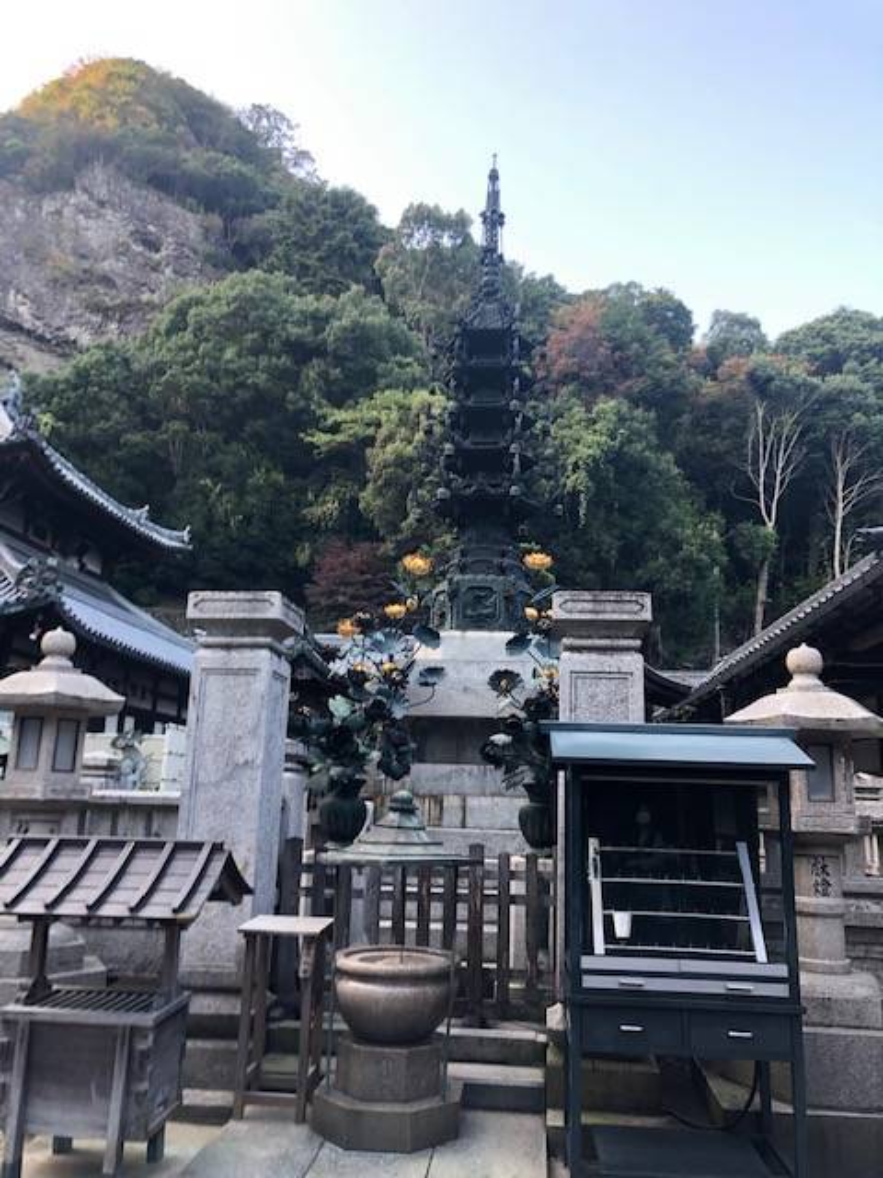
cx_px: 442
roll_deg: -0.9
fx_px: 952
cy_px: 589
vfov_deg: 63.4
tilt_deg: +11.5
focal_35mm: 28
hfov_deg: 49.7
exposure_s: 1/120
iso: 40
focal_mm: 3.99
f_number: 1.8
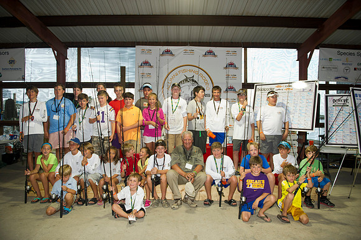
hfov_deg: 73.8
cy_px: 120
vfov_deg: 53.1
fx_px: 241
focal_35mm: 24
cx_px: 180
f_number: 2.8
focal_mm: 24
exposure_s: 1/160
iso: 400
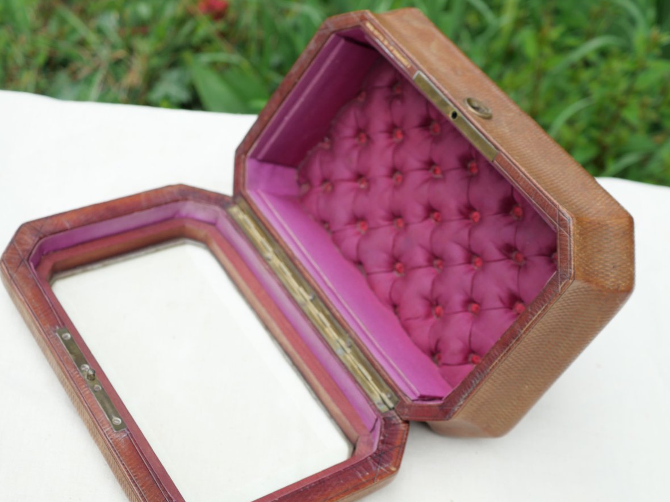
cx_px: 336
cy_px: 251
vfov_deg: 24.0
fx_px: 1181
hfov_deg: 31.7
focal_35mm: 61
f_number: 4.5
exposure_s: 1/160
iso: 200
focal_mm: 30
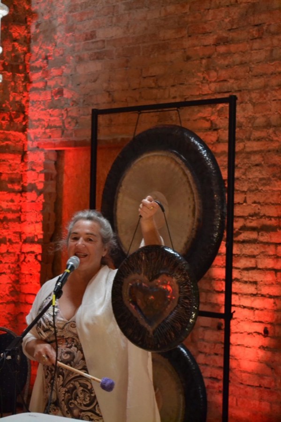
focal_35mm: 82
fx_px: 967
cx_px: 140
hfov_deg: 16.5
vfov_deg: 24.6
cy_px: 211
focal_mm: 55
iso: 3200
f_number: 5.6
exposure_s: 1/60
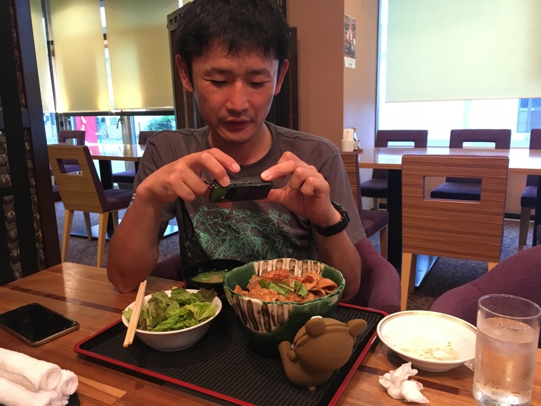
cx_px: 270
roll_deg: +1.9
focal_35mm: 29
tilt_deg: -11.5
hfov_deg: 61.7
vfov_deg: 48.2
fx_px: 453
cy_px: 203
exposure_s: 1/30
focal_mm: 4.15
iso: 200
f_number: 2.2
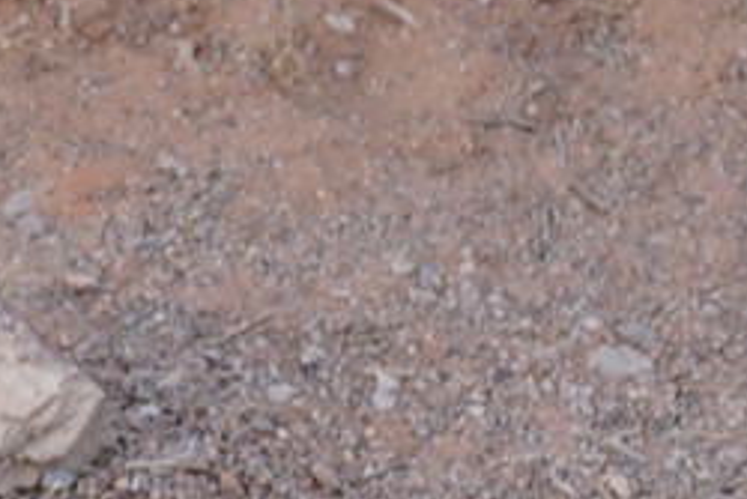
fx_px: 8138
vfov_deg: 3.5
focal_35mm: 392
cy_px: -39
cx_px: -759
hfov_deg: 5.2
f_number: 7.1
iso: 200
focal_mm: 49
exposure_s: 1/100
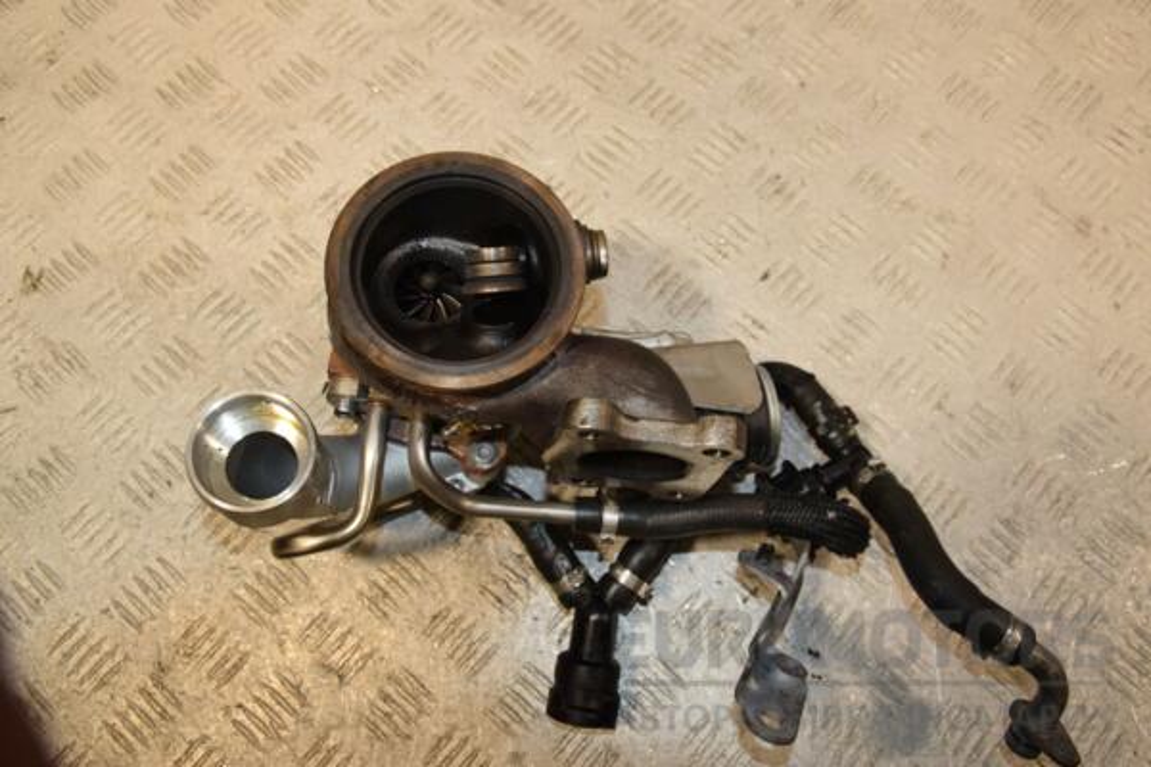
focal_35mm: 33
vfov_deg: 40.0
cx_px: 576
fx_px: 1055
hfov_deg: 57.2
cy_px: 384
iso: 800
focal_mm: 22
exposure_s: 1/200
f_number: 7.1
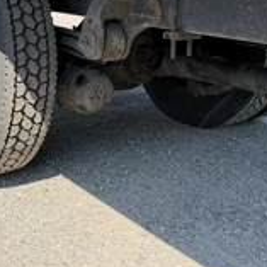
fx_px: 471
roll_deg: -1.6
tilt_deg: -4.8
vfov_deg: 30.8
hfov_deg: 31.4
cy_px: 53
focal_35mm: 54
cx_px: 87
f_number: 1.78
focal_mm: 6.76
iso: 80
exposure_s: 1/1727
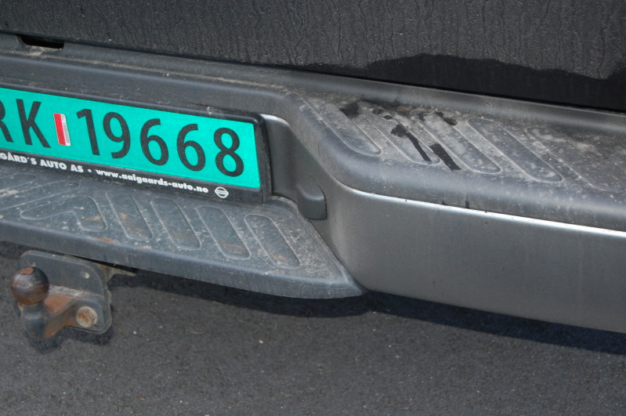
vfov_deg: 19.7
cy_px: 208
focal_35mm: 69
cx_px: 313
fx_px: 1199
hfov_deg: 29.3
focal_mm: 46
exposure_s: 1/60
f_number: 5.3
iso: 400
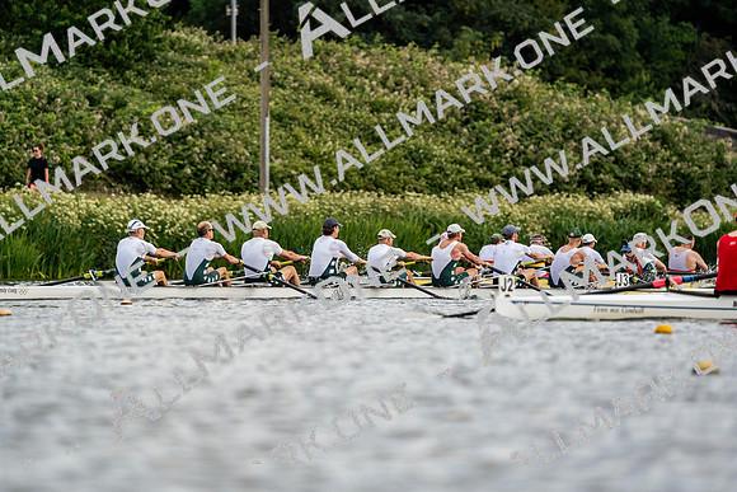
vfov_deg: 2.8
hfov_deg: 4.2
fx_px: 10013
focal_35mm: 489
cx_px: 368
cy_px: 246
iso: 320
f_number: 6.3
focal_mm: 489
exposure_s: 1/2000
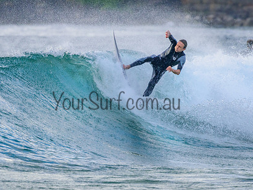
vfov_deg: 2.3
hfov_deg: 3.1
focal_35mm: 644
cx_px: 123
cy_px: 80
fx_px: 4710
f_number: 5.6
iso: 1000
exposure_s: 1/2000
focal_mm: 390
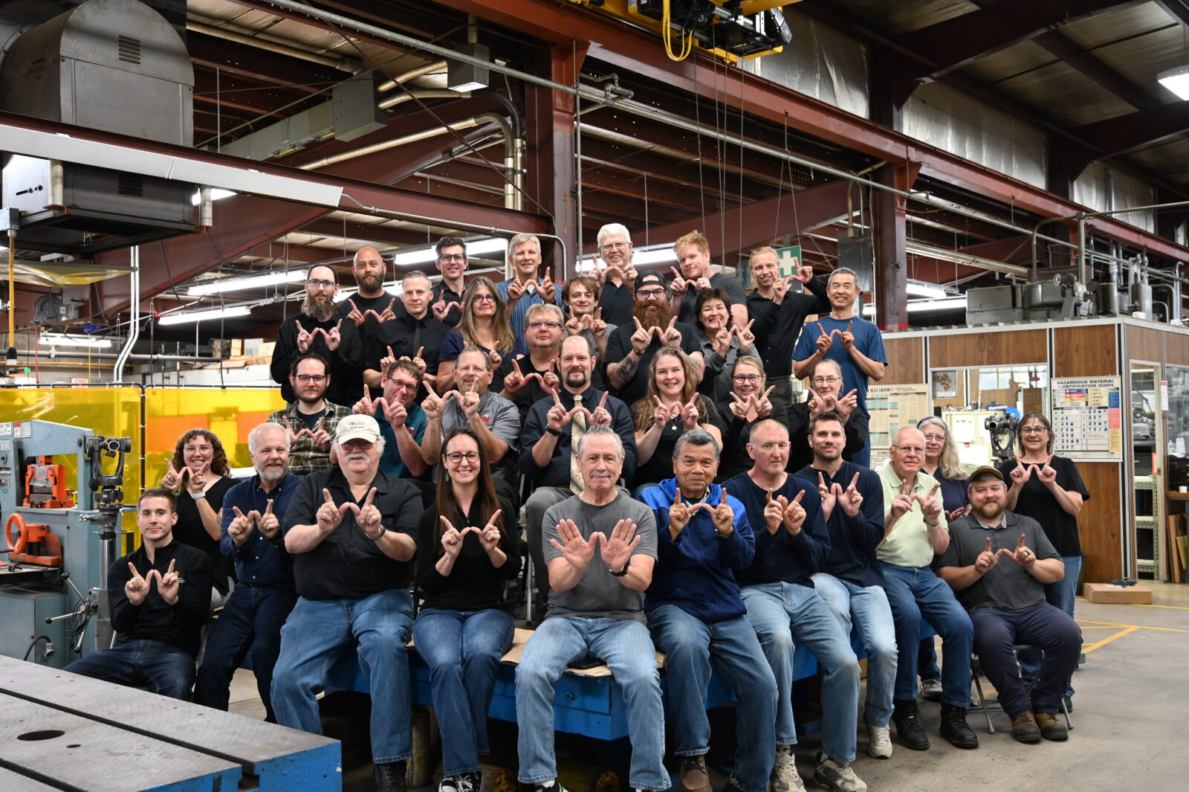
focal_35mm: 36
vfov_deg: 36.8
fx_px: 1188
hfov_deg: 53.2
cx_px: 594
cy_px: 396
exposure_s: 1/125
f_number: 4
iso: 2200
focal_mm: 36
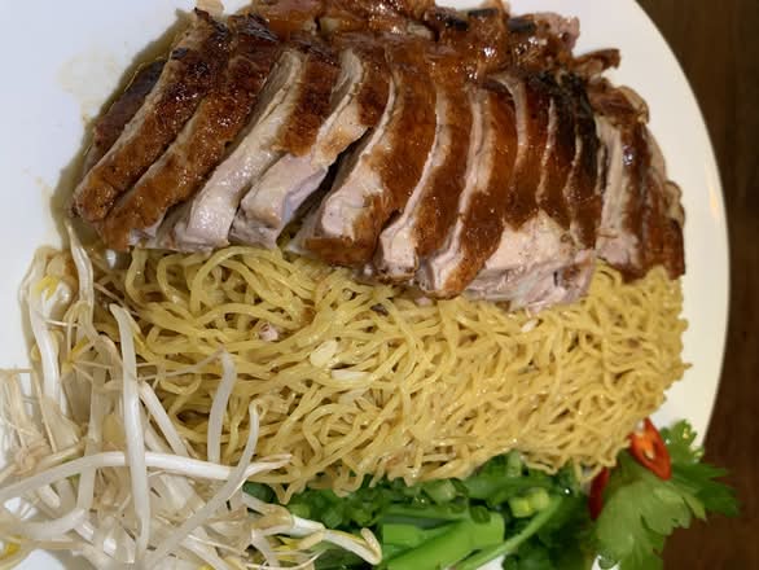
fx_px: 570
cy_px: 285
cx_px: 380
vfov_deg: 53.1
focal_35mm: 26
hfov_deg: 67.3
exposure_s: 1/50
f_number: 1.8
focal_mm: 4.25
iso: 125
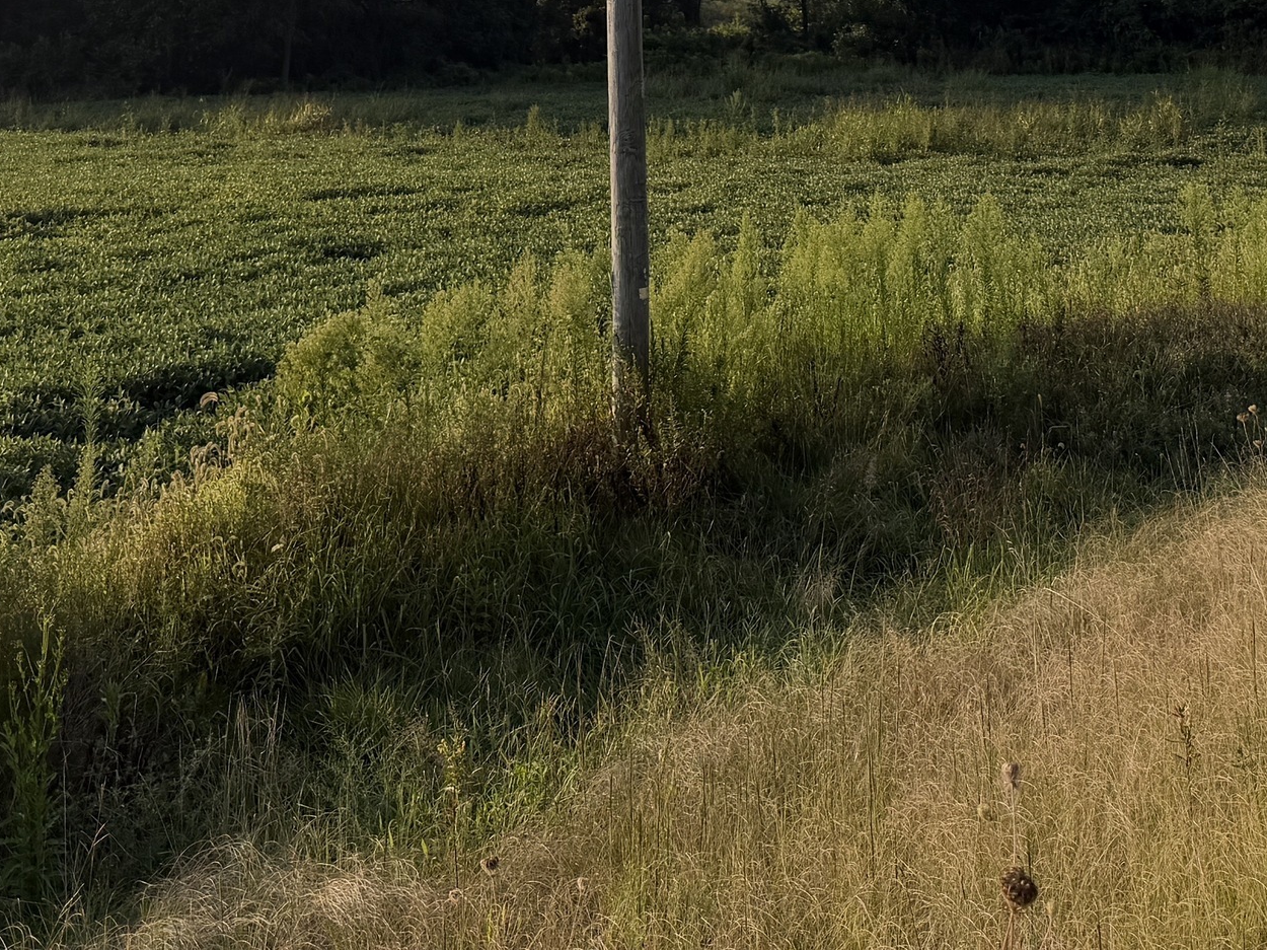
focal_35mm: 59
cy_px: -217
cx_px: 815
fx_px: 2159
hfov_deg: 32.5
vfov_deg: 22.6
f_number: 1.78
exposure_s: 1/5319
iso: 80
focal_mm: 6.76
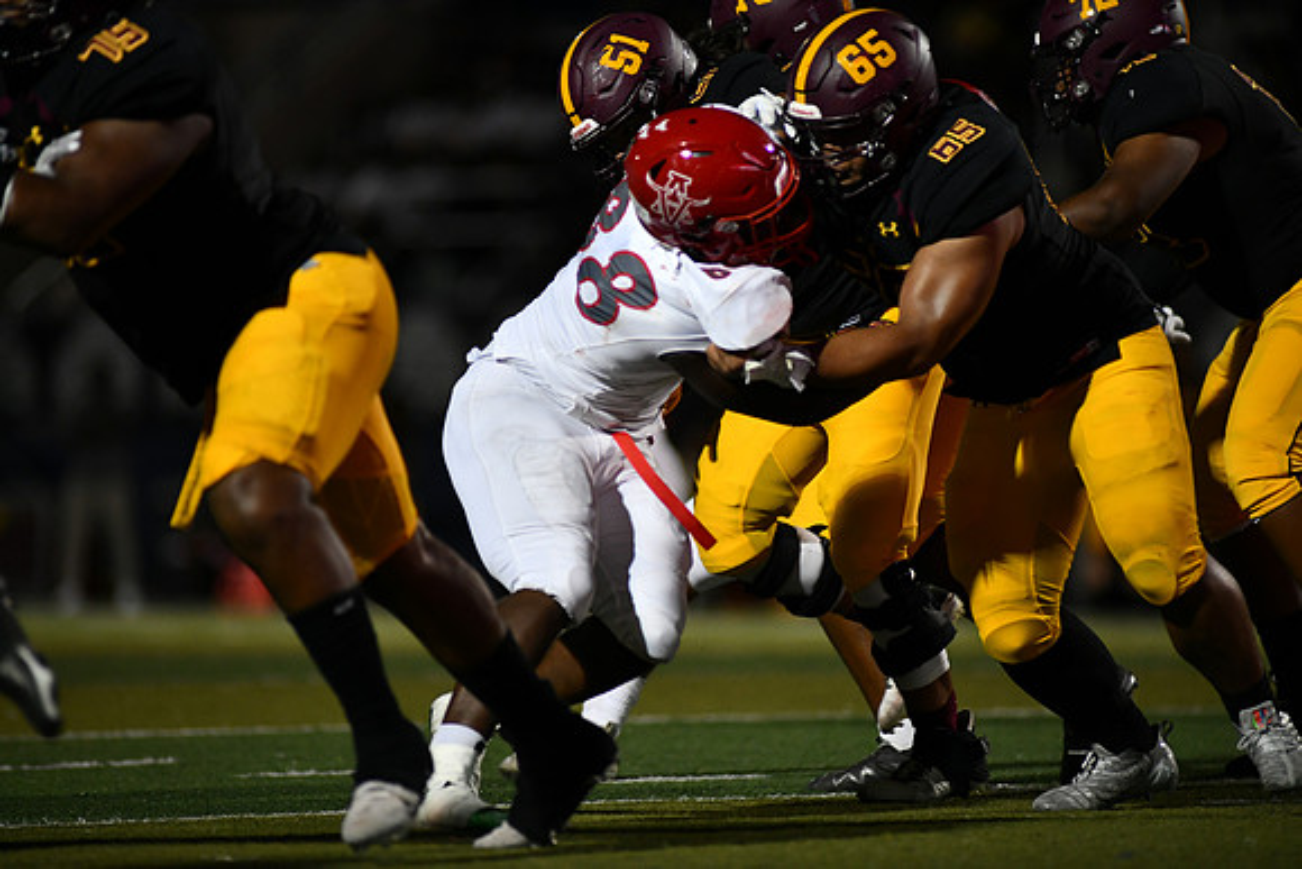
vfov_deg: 4.6
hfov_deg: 6.9
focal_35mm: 300
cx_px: 651
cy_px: 434
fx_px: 10852
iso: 1600
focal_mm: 300
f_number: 2.8
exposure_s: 1/1000
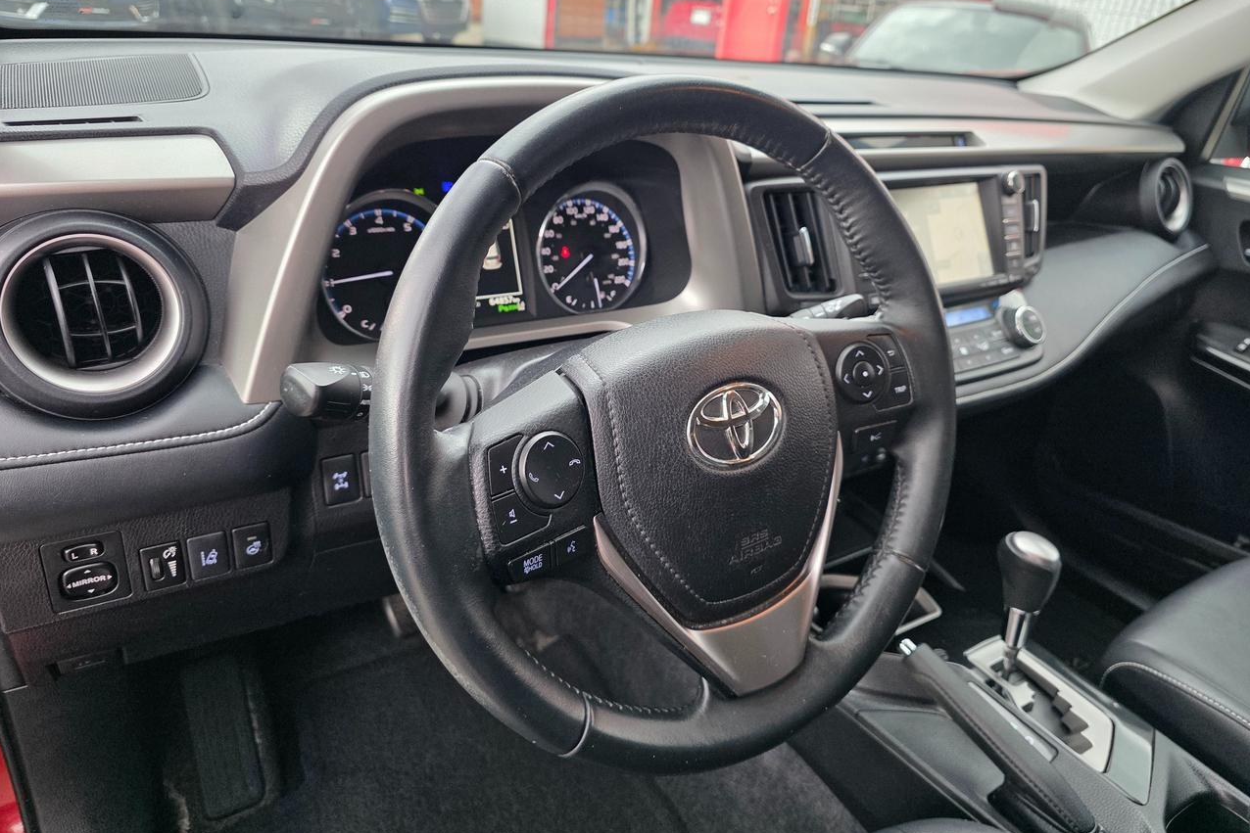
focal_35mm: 24
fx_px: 833
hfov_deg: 73.7
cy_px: 392
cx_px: 625
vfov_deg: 53.1
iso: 200
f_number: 1.7
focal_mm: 6.3
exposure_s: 1/120
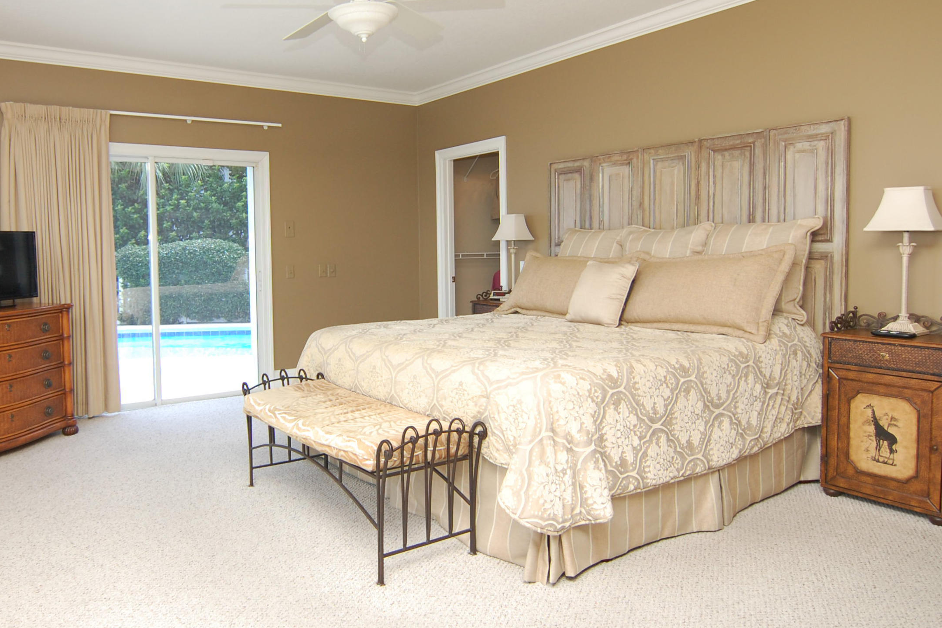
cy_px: 274
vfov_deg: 51.2
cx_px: 357
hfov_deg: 70.4
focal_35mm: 25
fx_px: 654
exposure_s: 1/100
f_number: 5
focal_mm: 12
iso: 400
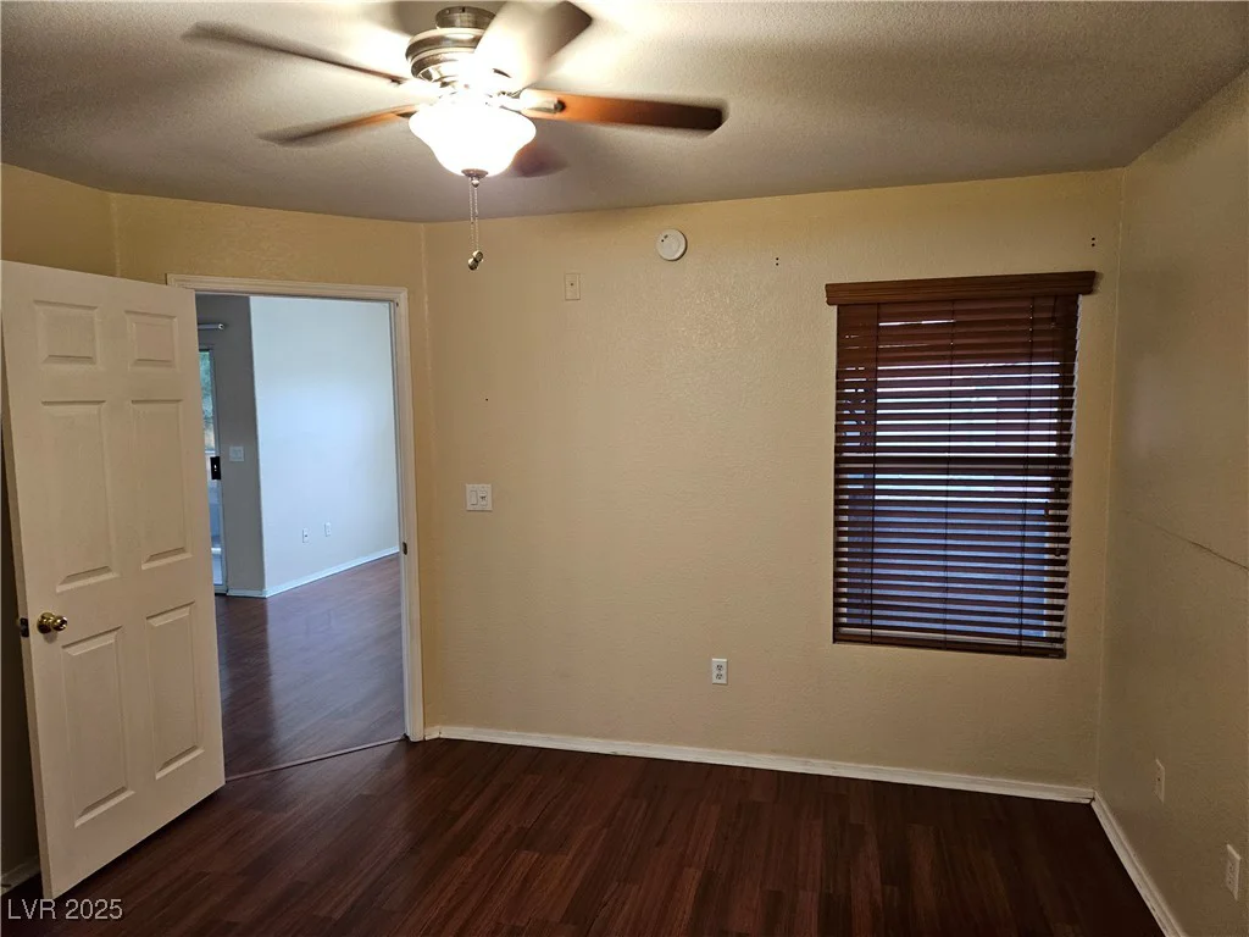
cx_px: 624
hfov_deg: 73.9
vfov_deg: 58.9
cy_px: 468
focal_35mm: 23
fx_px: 830
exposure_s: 1/120
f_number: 1.8
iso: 320
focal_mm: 5.4
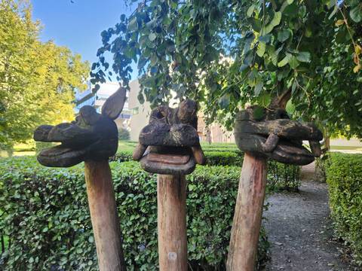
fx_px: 241
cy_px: 136
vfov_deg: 58.9
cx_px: 181
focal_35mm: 23
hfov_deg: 73.9
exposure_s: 1/180
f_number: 1.8
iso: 80
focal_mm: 5.4
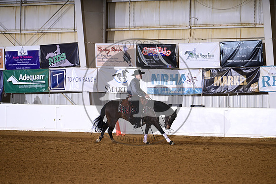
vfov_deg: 6.9
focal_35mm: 200
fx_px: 1534
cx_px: 138
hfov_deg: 10.3
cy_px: 92
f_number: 4
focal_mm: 200
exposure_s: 1/200
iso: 1250
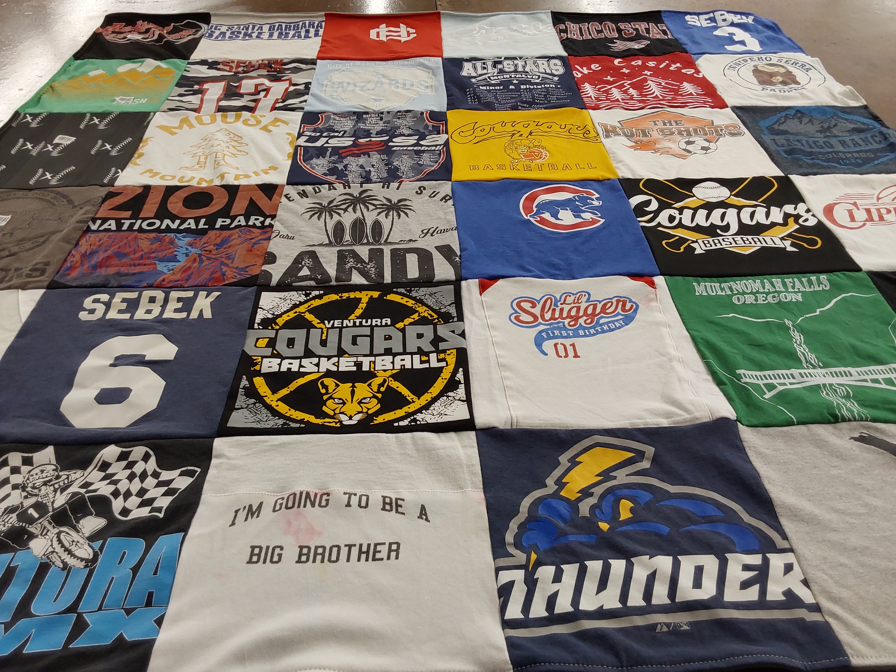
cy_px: 336
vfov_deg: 49.7
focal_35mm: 28
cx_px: 448
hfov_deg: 63.4
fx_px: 725
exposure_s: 1/50
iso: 80
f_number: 1.9
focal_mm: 2.91
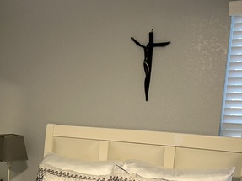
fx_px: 405
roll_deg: -2.3
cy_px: 166
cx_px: 31
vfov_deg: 24.4
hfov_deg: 31.9
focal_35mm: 58
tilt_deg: -7.7
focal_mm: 5.7
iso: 50
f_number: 1.5
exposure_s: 1/30
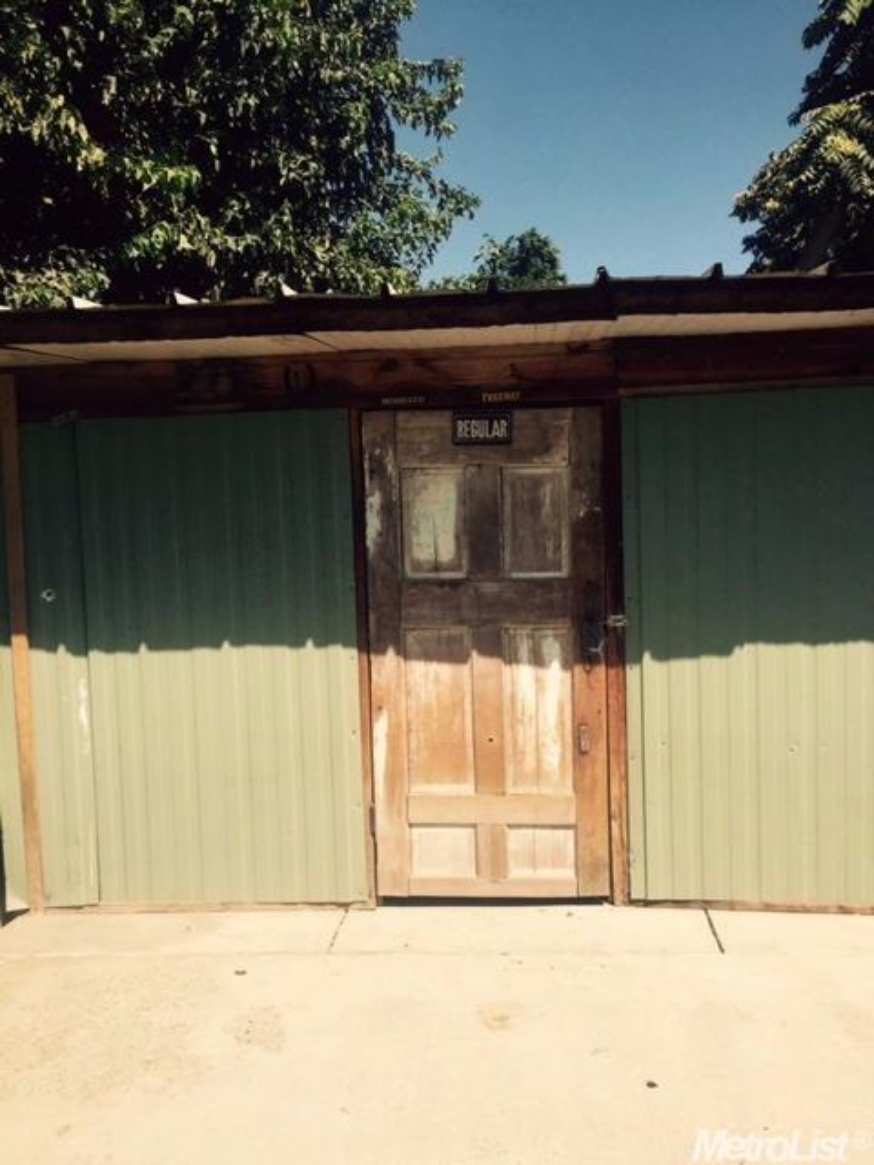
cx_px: 437
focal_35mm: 29
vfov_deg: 61.7
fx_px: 976
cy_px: 582
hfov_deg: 48.2
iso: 32
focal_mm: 4.15
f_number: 2.2
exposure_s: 1/3049
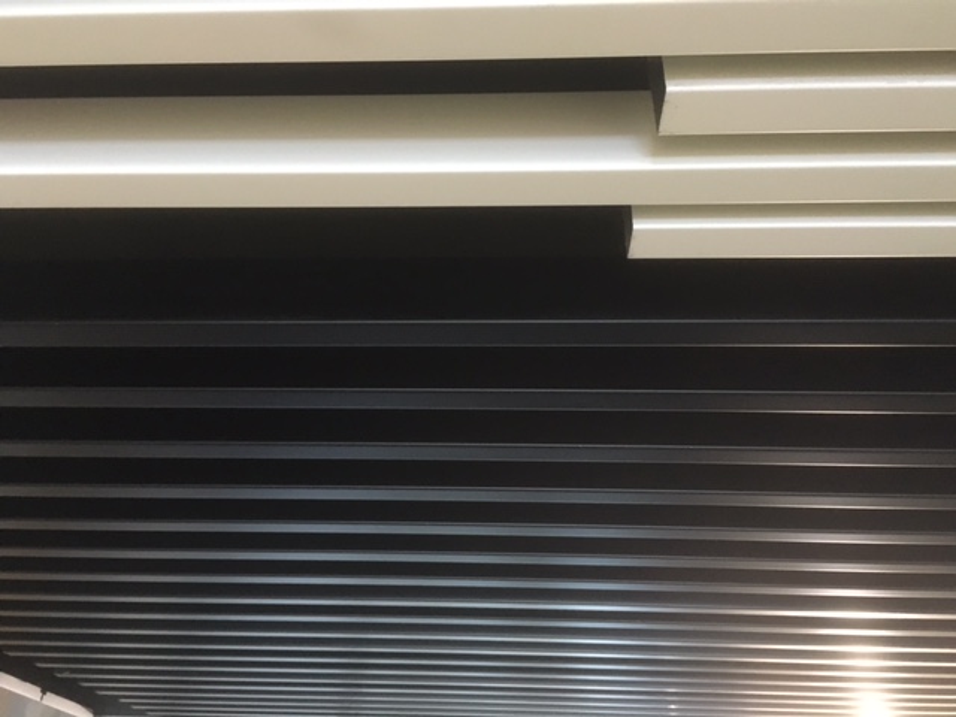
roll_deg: -1.7
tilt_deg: +31.6
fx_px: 801
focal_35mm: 29
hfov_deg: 61.7
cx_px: 478
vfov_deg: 48.2
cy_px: 358
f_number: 2.2
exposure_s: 1/17
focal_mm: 4.15
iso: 250
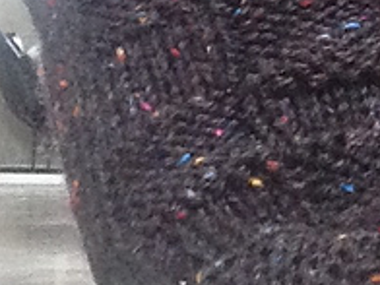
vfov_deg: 12.9
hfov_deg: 16.7
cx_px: 428
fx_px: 1251
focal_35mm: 114
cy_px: 33
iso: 320
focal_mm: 2.18
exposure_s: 1/15
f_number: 2.4
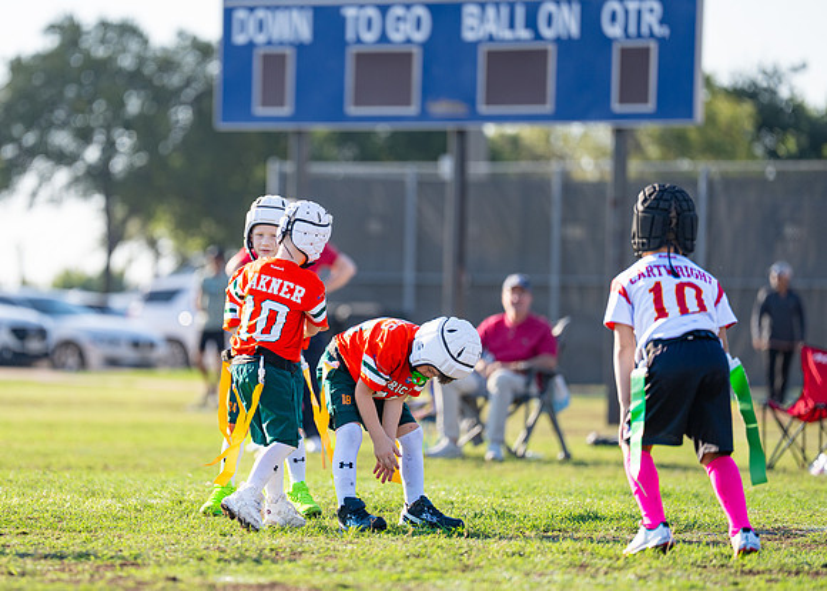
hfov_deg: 7.9
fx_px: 5975
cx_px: 299
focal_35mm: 254
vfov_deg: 5.7
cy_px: 292
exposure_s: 1/1600
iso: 250
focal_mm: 200
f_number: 2.8
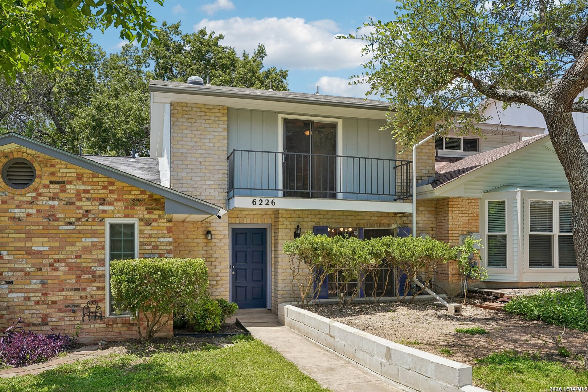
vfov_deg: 44.3
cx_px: 294
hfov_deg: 62.8
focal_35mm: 30
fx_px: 482
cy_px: 196
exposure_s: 1/100
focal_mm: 29.5
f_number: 8
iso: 100
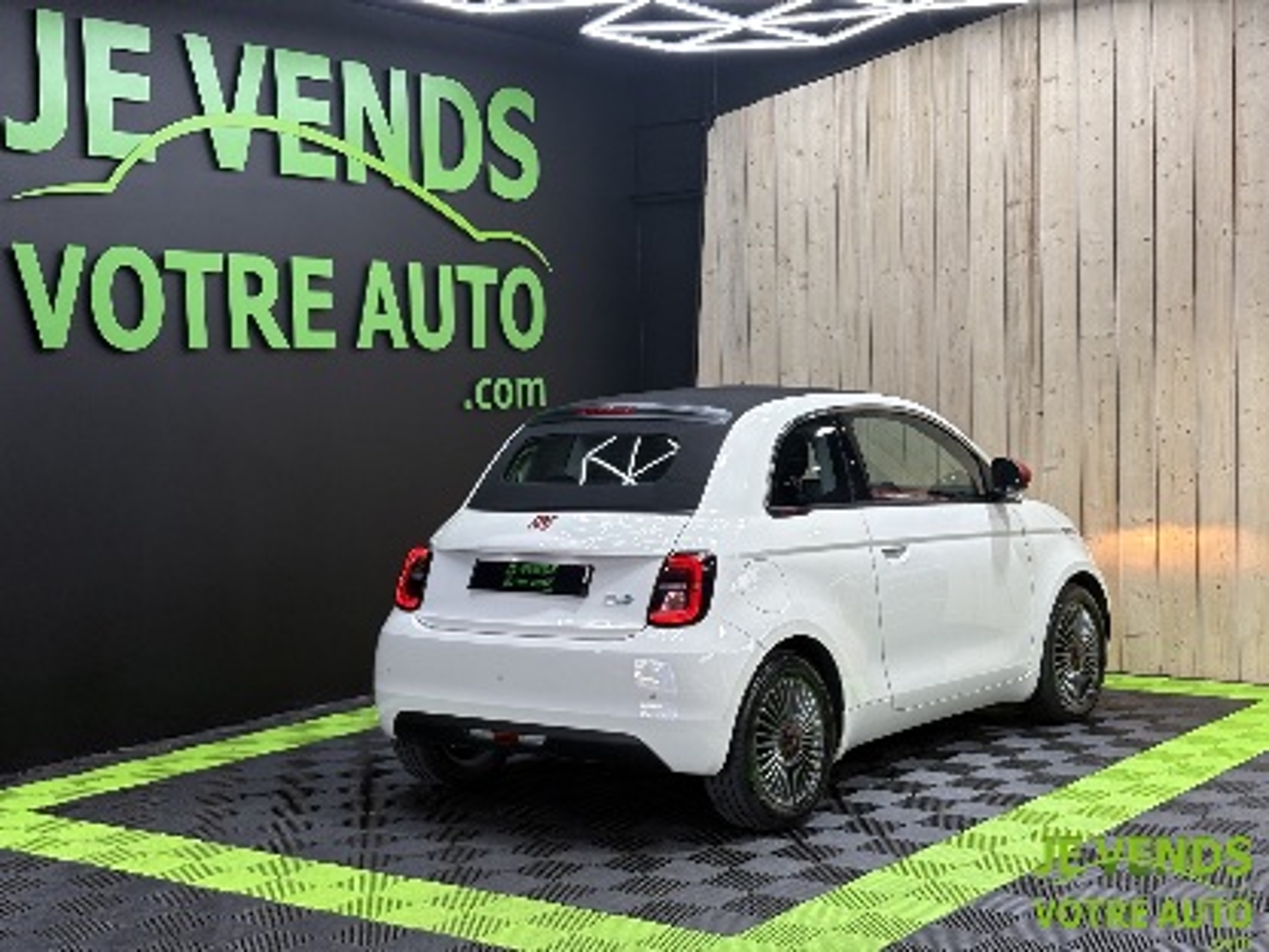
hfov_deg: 36.8
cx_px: 634
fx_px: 1906
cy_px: 476
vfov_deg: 28.0
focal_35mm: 52
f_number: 1.6
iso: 25
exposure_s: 1/100
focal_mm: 5.96
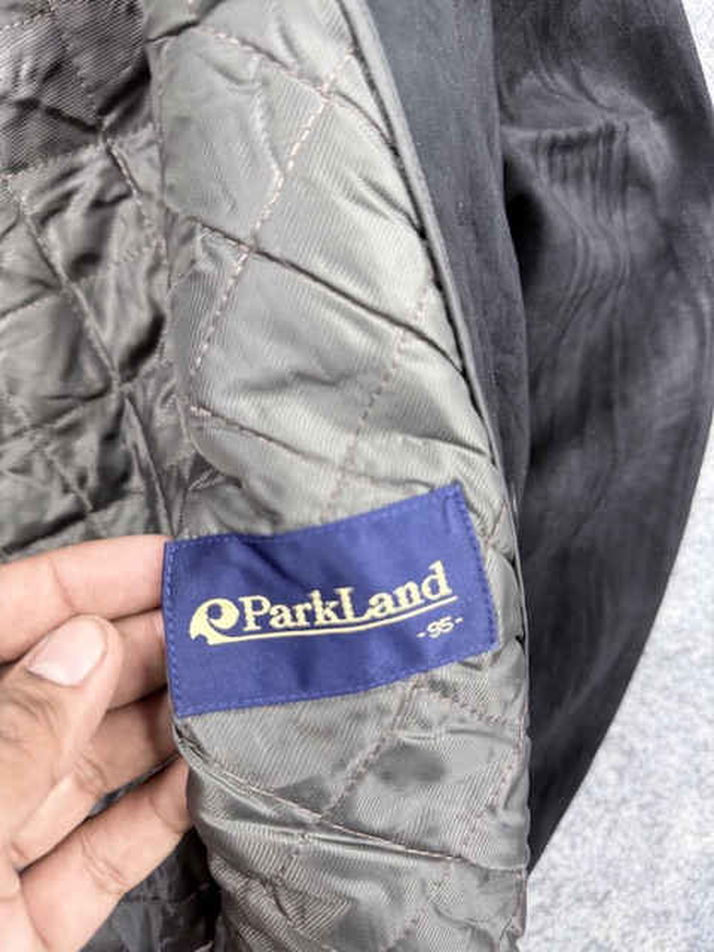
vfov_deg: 71.6
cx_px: 357
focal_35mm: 24
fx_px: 660
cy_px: 476
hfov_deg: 56.8
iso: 160
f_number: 1.78
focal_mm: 6.76
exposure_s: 1/100
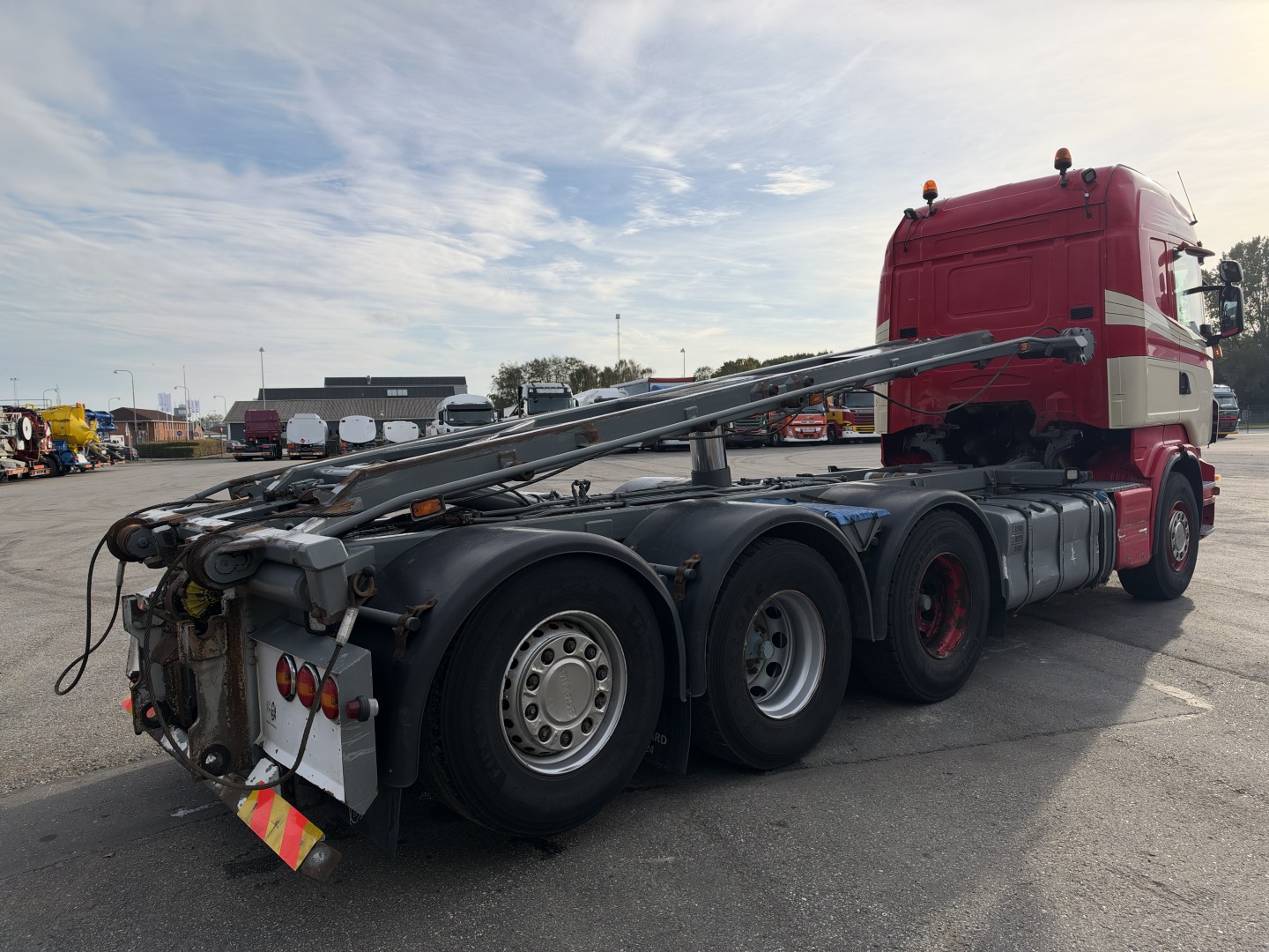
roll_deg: +1.4
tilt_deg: -3.1
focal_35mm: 24
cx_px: 634
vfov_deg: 56.8
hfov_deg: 71.6
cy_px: 476
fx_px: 880
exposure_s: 1/4587
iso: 64
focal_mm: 6.93
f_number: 1.8
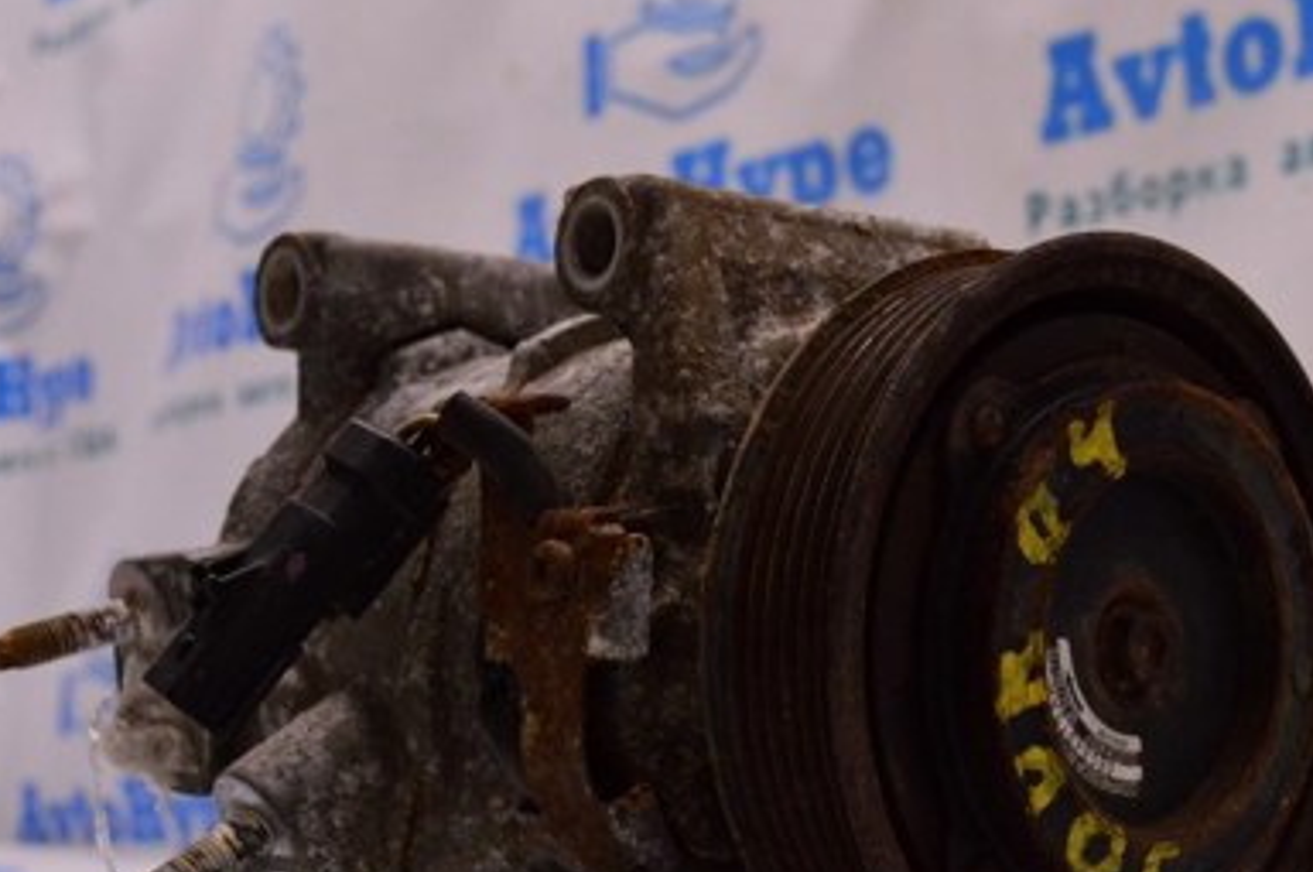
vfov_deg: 19.3
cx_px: 910
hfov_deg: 28.6
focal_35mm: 70
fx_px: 2550
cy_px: 607
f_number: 8
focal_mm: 28
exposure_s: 1/125
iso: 1600
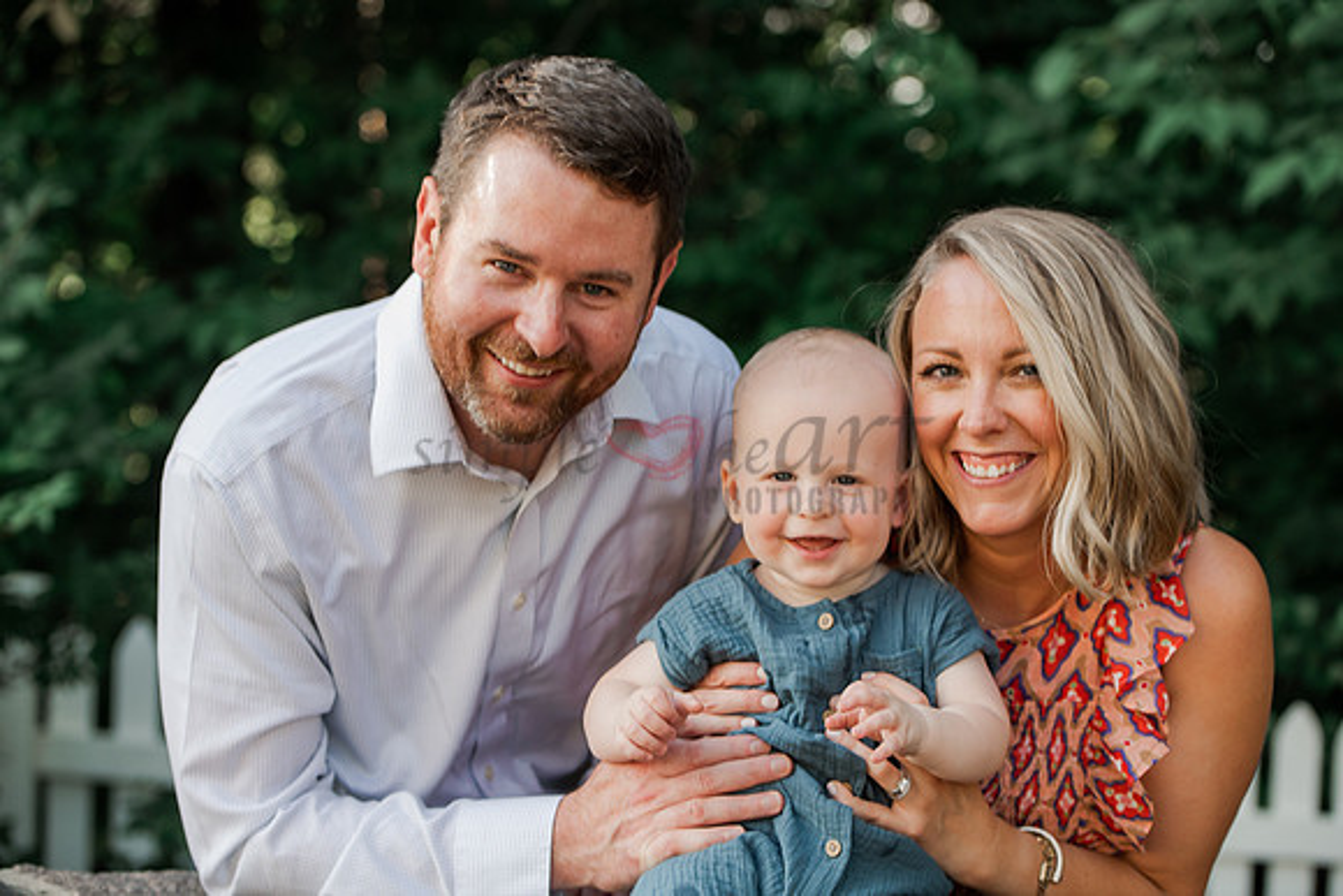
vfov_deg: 19.5
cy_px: 448
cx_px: 672
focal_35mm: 70
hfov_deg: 28.8
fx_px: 2612
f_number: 4
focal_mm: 70
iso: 400
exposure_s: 1/320
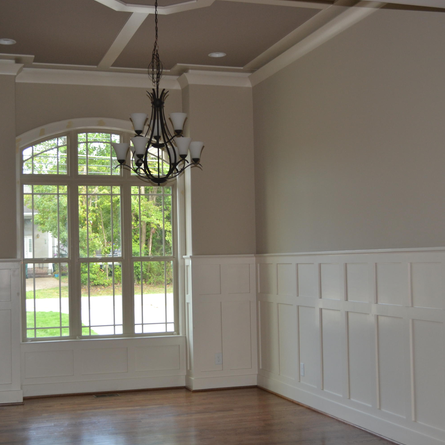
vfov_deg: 34.0
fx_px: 727
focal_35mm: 50
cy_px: 223
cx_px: 219
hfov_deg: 34.0
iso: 400
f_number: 4.2
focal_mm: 26
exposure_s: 1/80
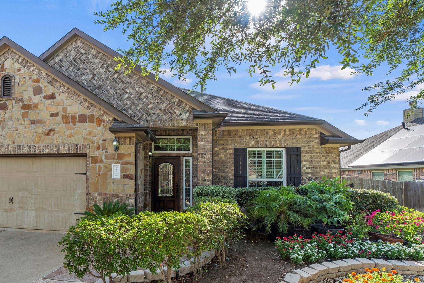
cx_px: 142
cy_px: 181
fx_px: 236
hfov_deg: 81.2
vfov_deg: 60.9
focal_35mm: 20
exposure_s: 1/80
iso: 100
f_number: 8
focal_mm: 15
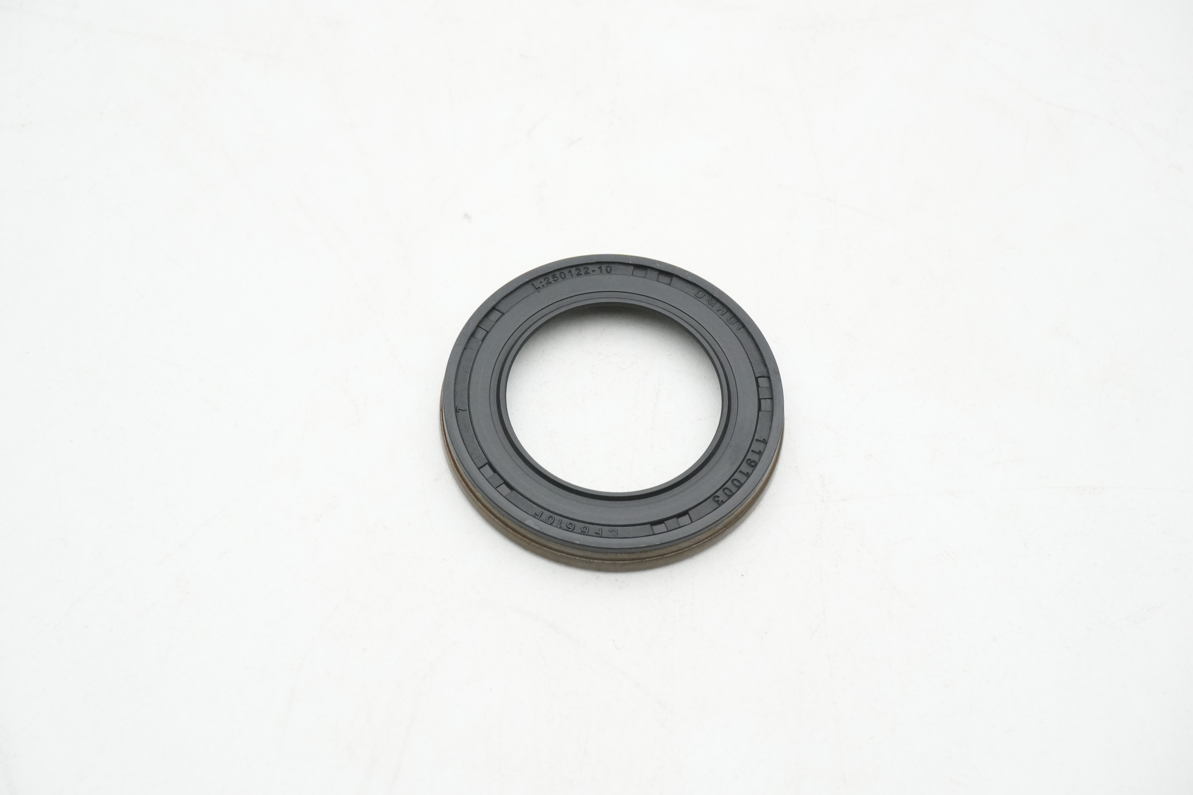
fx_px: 2485
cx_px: 596
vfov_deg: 18.2
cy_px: 398
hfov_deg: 27.0
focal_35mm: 75
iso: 2500
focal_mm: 50
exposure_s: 1/160
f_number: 11
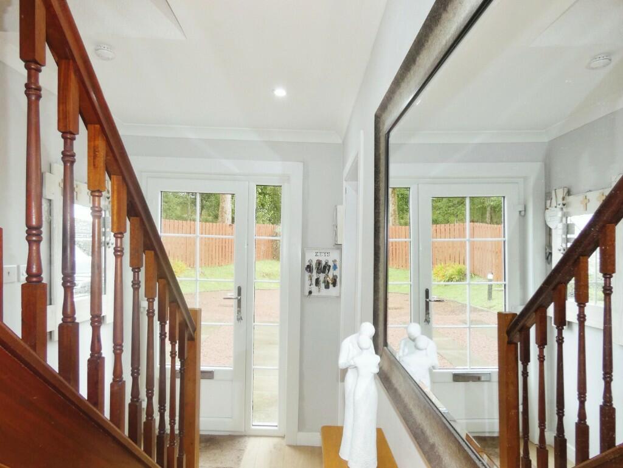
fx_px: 360
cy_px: 234
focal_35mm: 20
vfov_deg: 66.0
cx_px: 312
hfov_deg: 81.7
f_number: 2.8
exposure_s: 1/60
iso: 125
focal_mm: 3.6
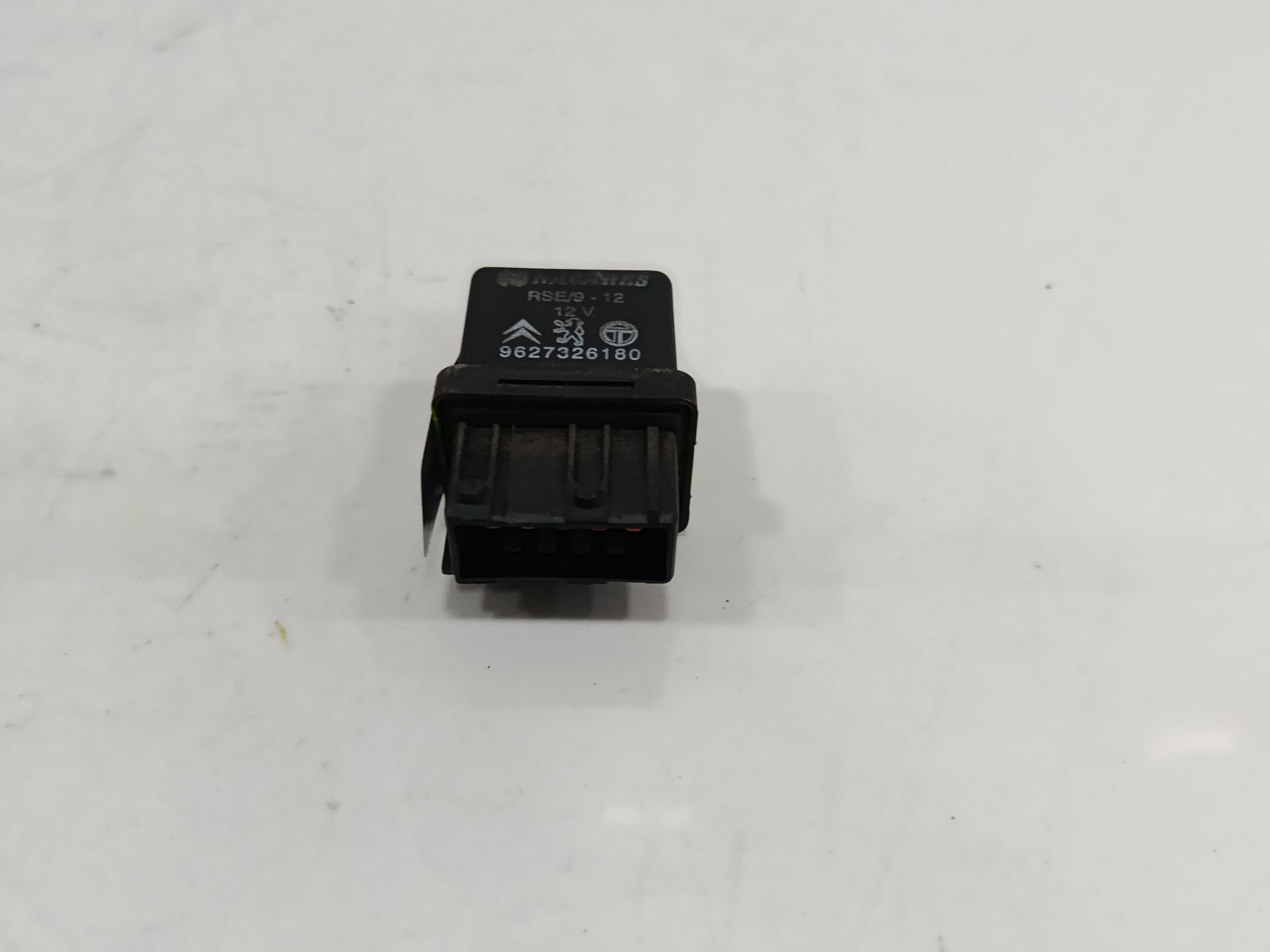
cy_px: 476
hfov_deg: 60.0
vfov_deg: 46.8
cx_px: 635
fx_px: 1101
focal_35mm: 30
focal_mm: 5.24
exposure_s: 1/100
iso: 792
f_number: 1.7
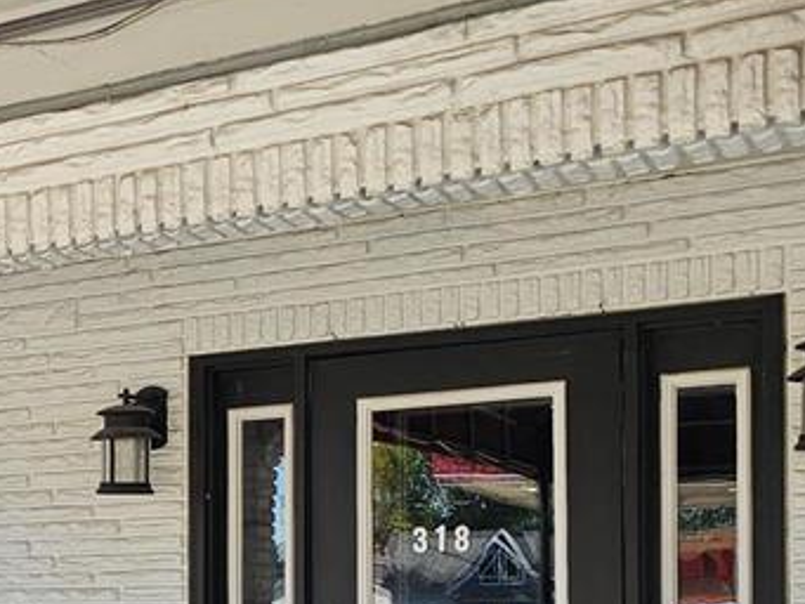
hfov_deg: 26.5
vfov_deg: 20.6
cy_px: 618
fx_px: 1605
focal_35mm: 69
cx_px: -12
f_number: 1.7
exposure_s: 1/162
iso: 10
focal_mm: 6.3
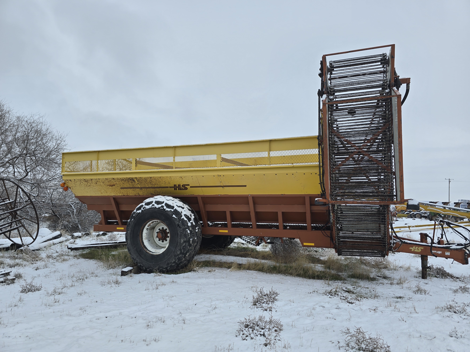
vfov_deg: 58.9
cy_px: 176
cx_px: 235
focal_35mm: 23
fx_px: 312
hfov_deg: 73.9
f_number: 1.7
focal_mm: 6.3
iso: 12
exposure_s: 1/736
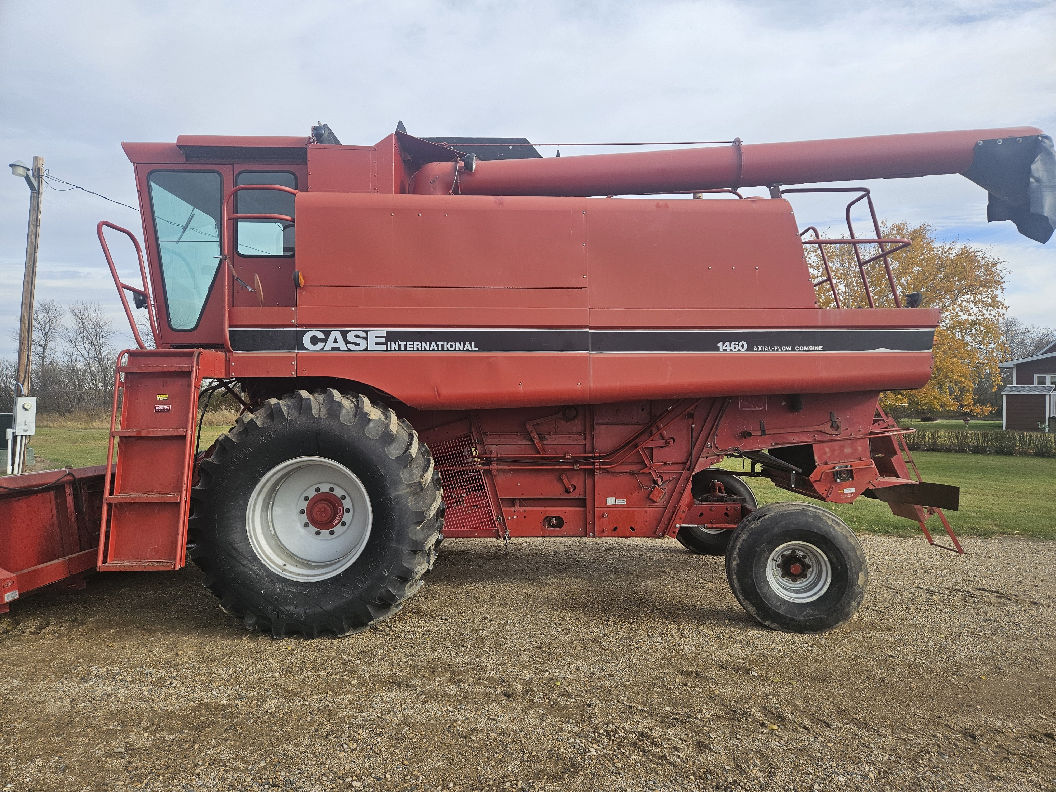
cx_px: 528
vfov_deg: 58.9
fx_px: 702
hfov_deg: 73.9
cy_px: 396
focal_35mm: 23
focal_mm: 5.4
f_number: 1.8
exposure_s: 1/2000
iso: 40
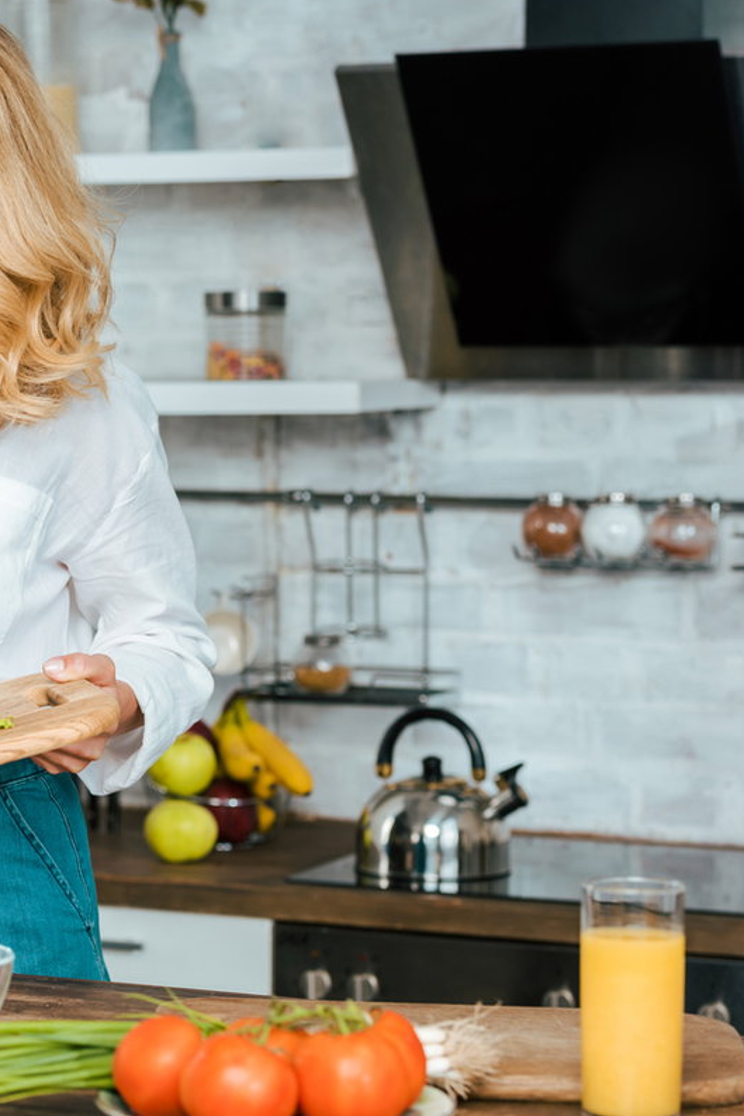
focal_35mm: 106
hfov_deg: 12.7
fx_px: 3284
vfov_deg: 19.3
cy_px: 557
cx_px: -42
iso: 125
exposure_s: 1/200
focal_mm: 70
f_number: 4.5
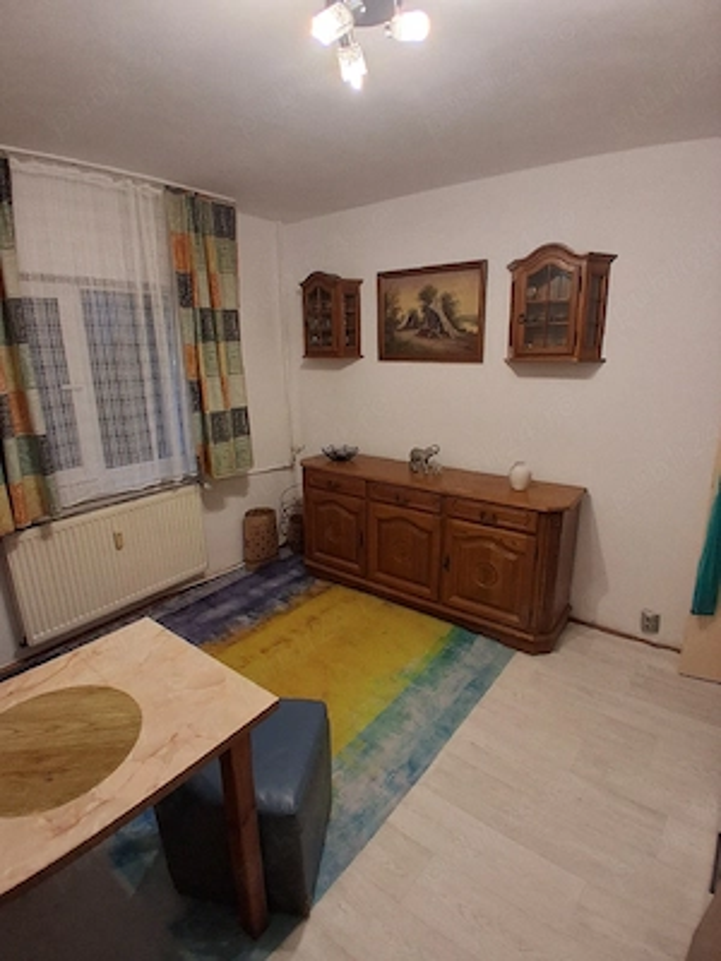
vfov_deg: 91.0
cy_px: 480
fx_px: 472
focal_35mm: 17
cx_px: 360
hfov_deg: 74.7
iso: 200
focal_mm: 1.4
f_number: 2.2
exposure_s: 1/50
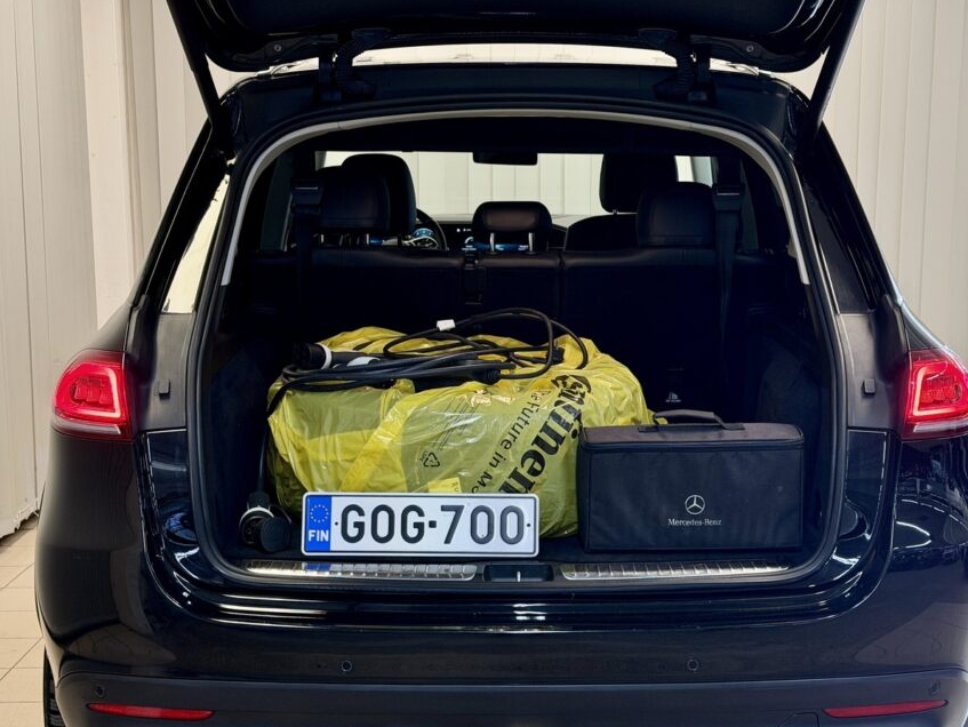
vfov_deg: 25.2
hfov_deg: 33.2
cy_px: 415
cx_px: 529
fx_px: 1623
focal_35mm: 58
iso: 250
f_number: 1.78
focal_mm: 6.76
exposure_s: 1/100
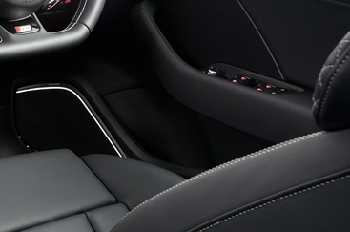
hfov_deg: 20.1
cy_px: 66
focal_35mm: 92
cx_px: -122
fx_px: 893
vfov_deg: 14.7
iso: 250
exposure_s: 6
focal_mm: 22
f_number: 10
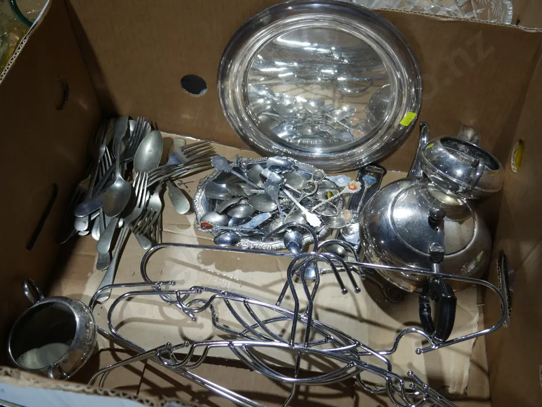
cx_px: 264
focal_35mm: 33
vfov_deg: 43.0
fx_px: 517
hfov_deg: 55.3
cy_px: 208
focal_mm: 16
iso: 200
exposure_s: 1/80
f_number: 3.6
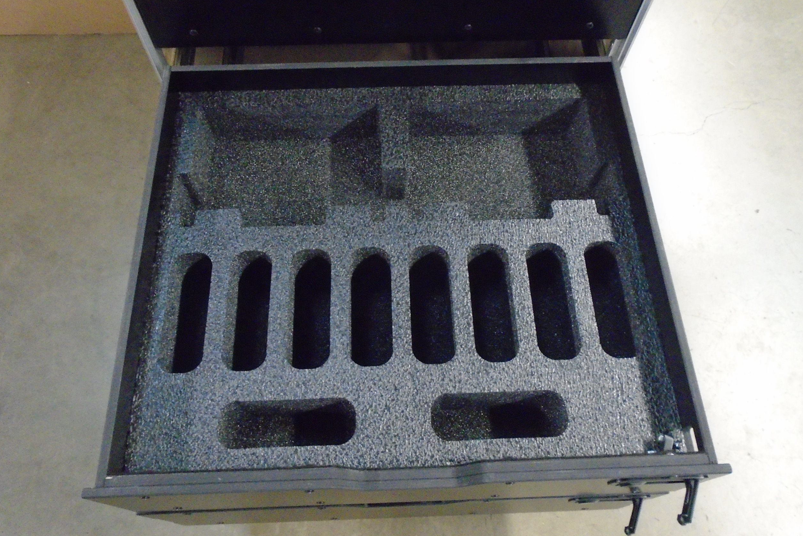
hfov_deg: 65.5
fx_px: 625
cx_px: 399
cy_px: 253
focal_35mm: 28
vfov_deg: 46.4
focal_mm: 4.6
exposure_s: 1/10
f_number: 3.2
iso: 800
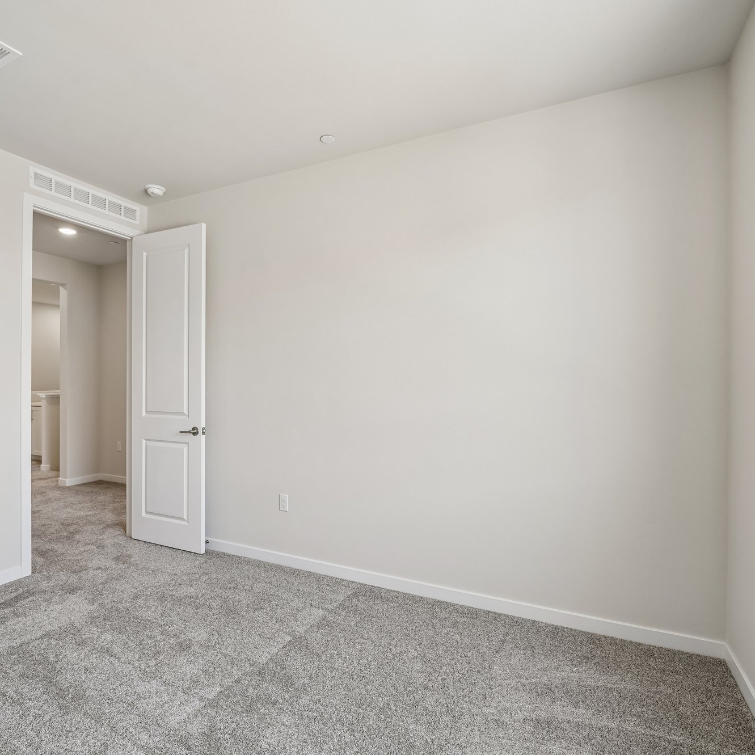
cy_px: 383
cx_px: 382
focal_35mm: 17
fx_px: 419
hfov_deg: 84.0
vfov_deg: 84.0
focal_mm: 13
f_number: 8
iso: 400
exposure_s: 1/30
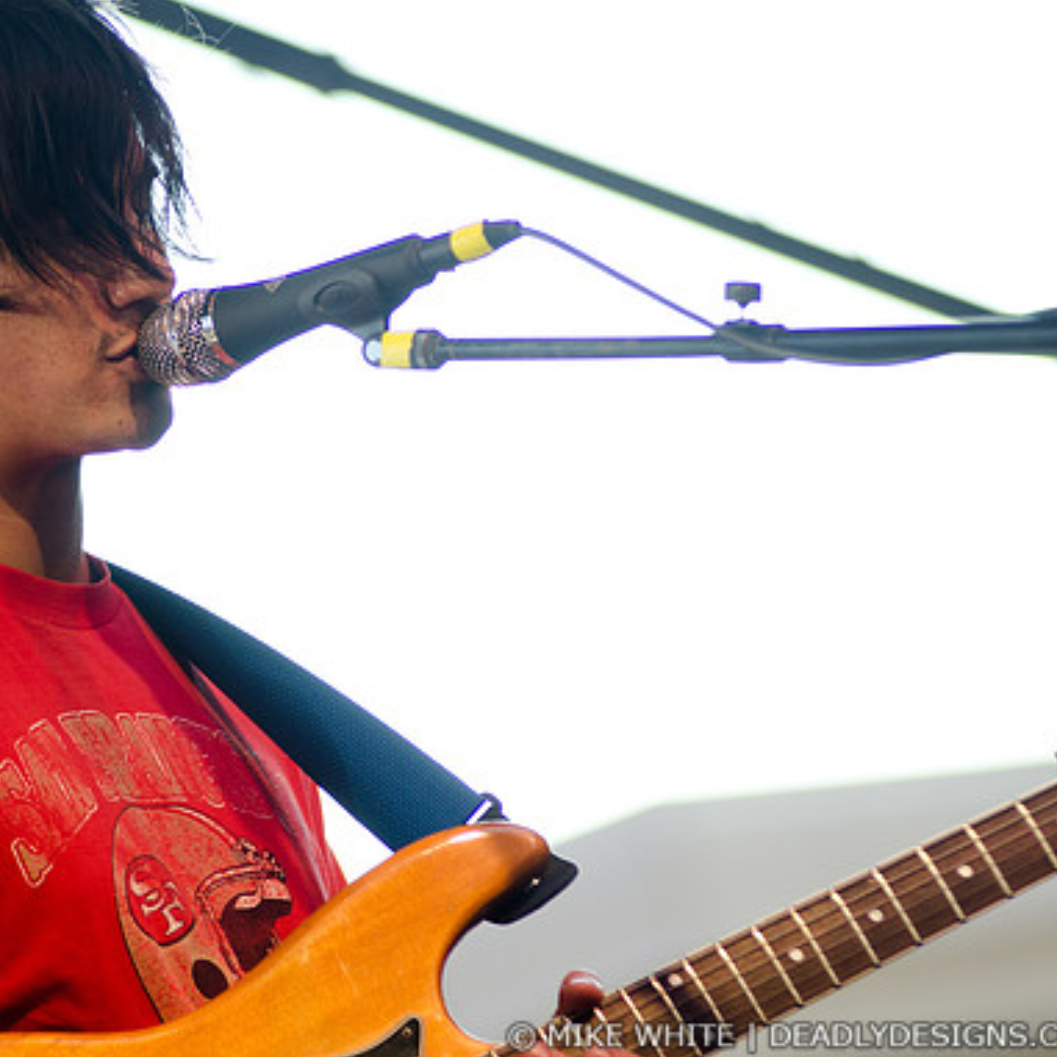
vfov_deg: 5.7
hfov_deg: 5.6
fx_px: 10709
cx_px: 316
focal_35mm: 310
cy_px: 527
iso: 400
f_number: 3.5
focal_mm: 160
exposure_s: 1/1000
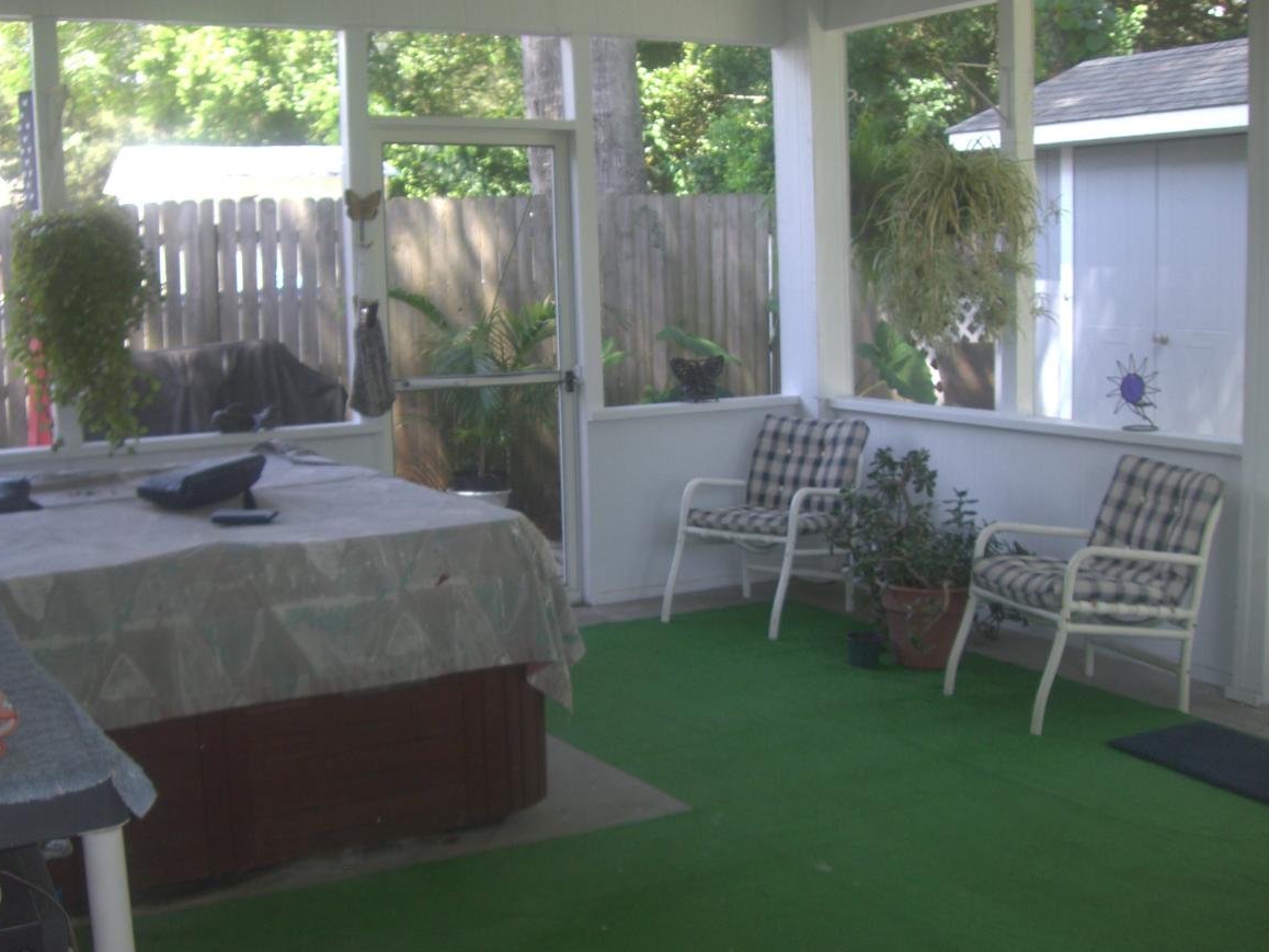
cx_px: 571
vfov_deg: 34.4
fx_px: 1540
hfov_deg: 44.7
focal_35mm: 42
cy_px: 472
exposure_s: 1/100
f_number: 2.7
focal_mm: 6.2
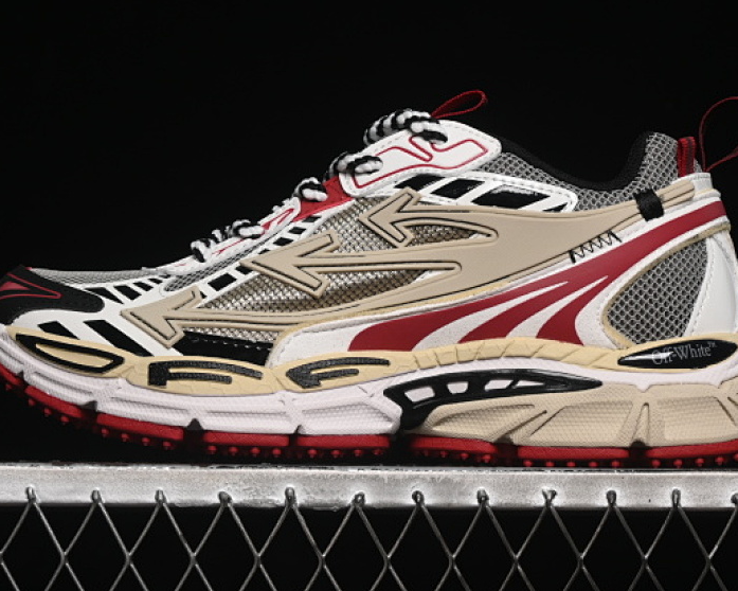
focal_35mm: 109
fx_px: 2381
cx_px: 383
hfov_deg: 17.6
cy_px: 232
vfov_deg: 14.1
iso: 160
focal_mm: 50
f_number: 7.1
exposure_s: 1/60
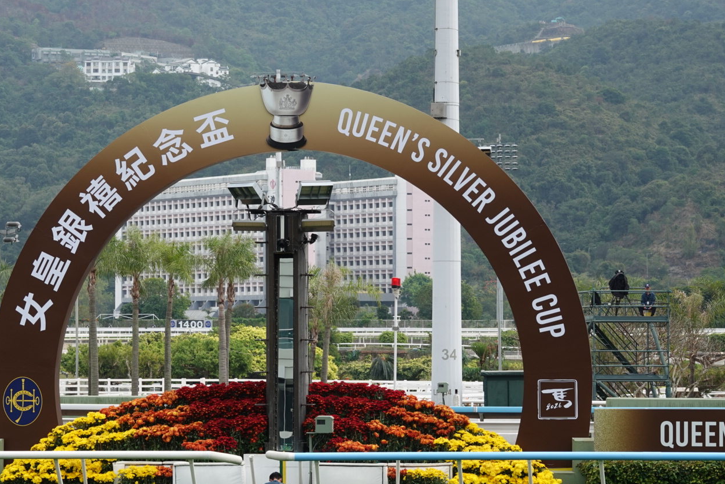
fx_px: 2700
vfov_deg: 10.3
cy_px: 263
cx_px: 279
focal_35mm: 134
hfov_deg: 15.3
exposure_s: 1/500
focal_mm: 38.04
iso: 100
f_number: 4
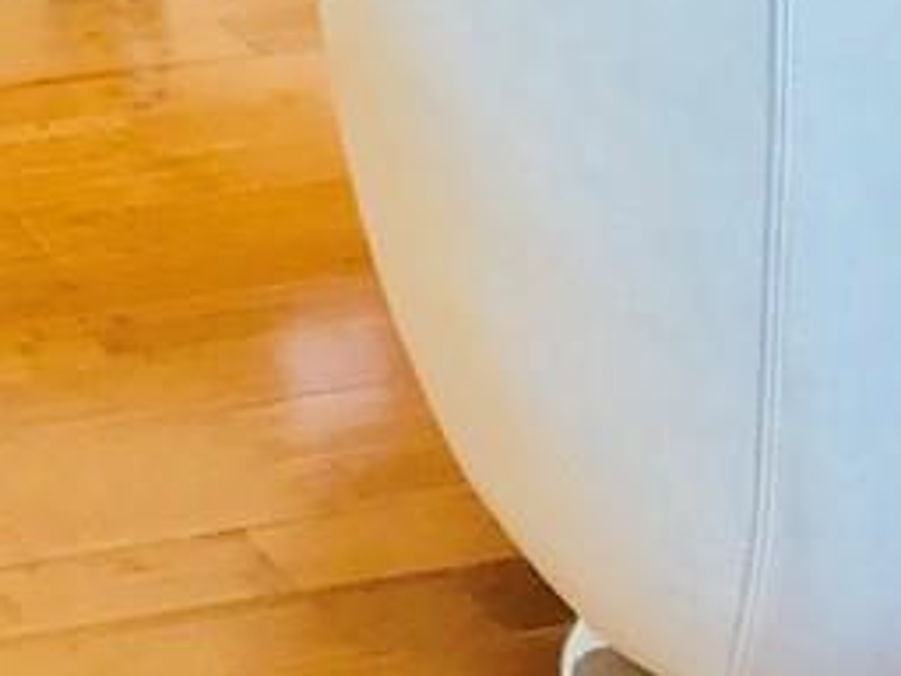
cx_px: -514
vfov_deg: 7.8
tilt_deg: -7.3
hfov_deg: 10.8
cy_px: -1010
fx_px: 4555
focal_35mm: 175
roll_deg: -0.3
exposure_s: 1/30
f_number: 1.8
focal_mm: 3.99
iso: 25
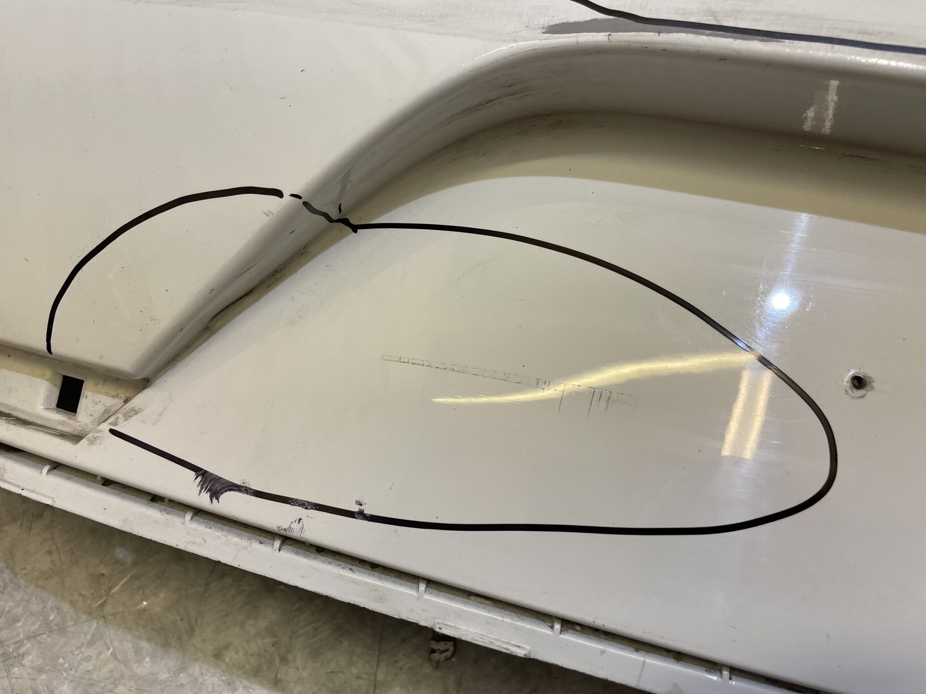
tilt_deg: -56.9
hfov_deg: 67.3
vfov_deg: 53.1
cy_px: 347
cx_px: 463
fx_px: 696
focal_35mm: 26
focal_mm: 4.2
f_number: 1.6
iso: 80
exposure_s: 1/100
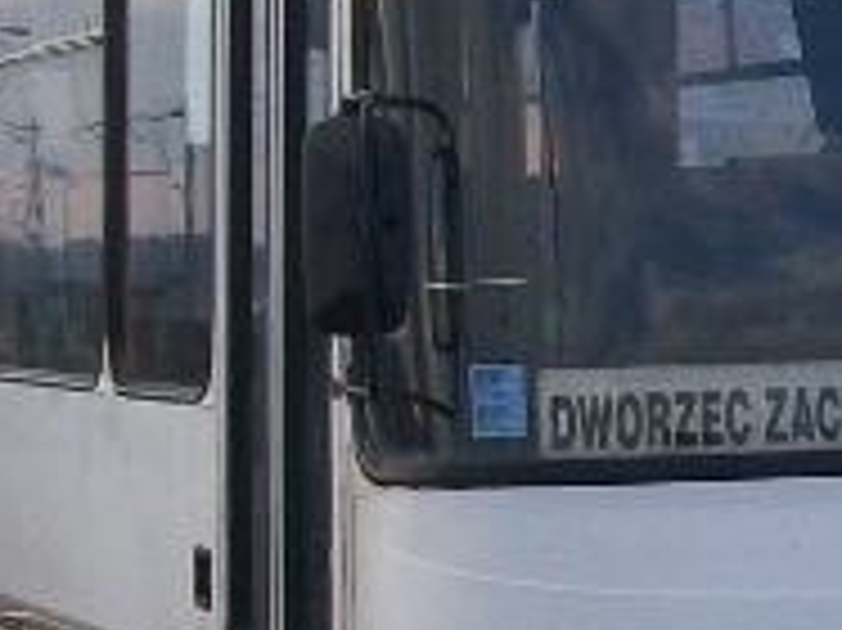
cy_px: 448
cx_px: 716
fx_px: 4205
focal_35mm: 173
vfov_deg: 8.6
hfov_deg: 11.4
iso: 64
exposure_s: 1/160
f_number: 2.7
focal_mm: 6
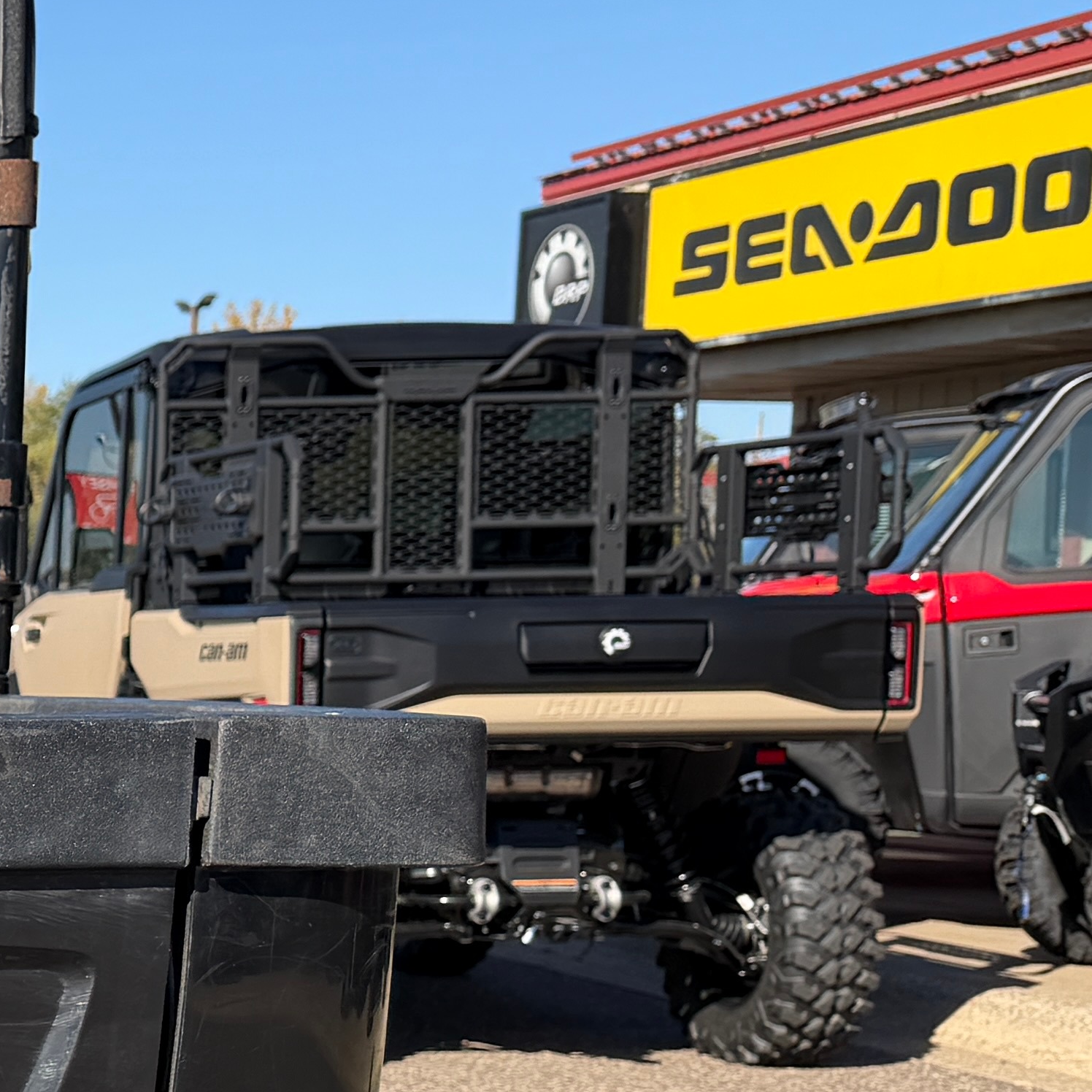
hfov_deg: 17.1
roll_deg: -0.3
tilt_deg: -7.4
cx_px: -934
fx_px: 2891
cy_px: 963
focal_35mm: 81
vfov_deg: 21.0
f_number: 1.78
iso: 80
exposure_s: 1/3021
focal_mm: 6.76
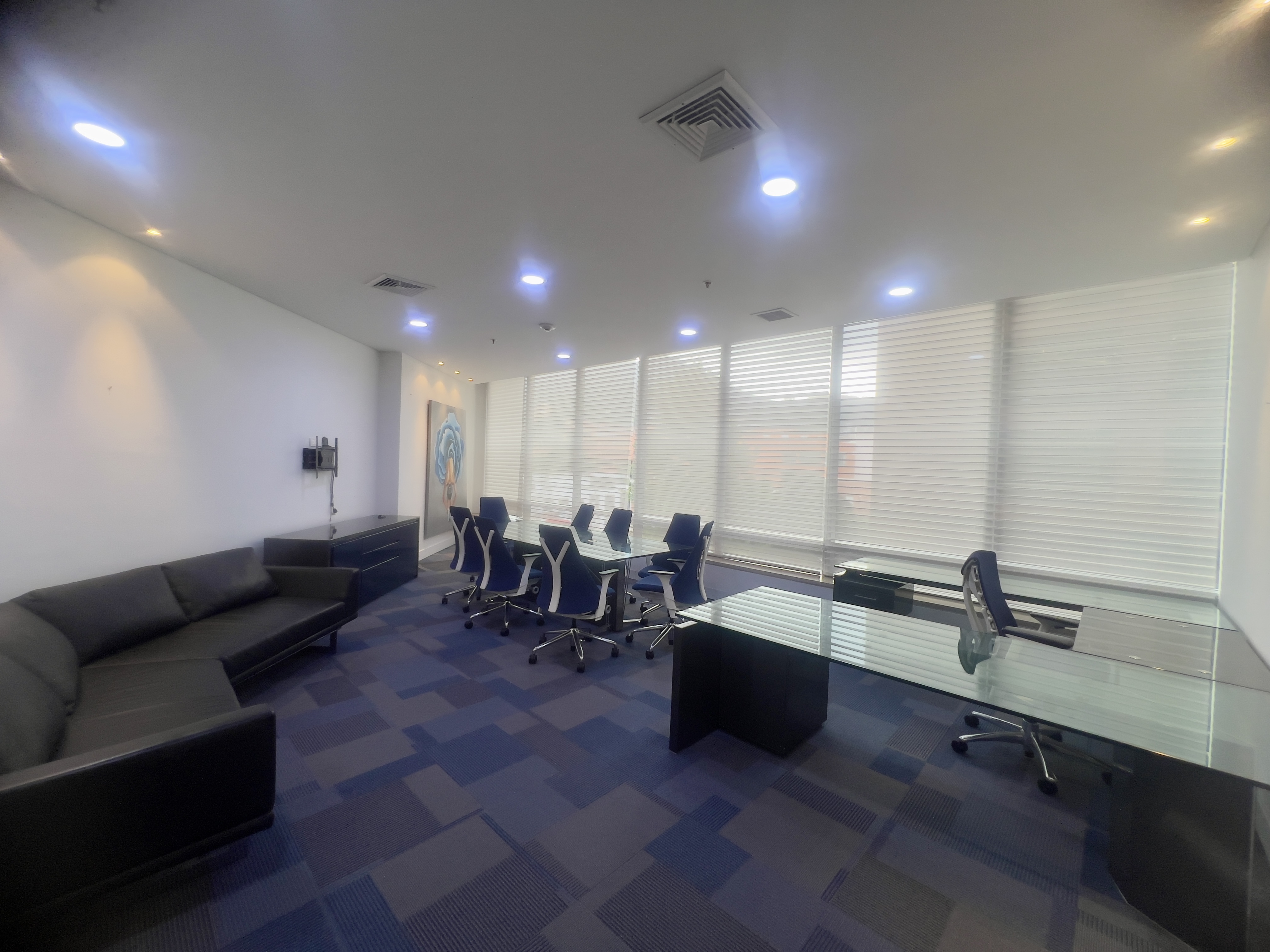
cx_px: 635
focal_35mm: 13
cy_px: 476
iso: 50
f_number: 1.8
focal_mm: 1.57
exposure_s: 1/120
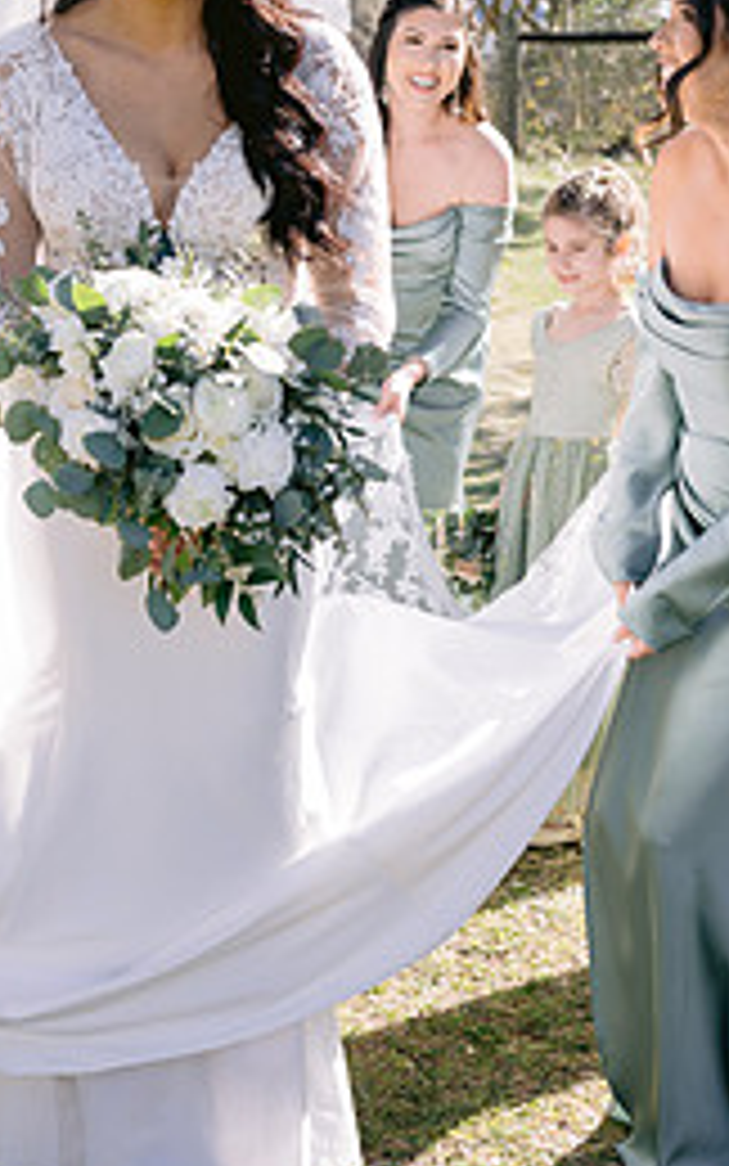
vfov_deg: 25.7
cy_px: 371
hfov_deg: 16.2
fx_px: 2542
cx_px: 140
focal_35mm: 80
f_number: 4
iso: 100
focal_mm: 35
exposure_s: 1/250
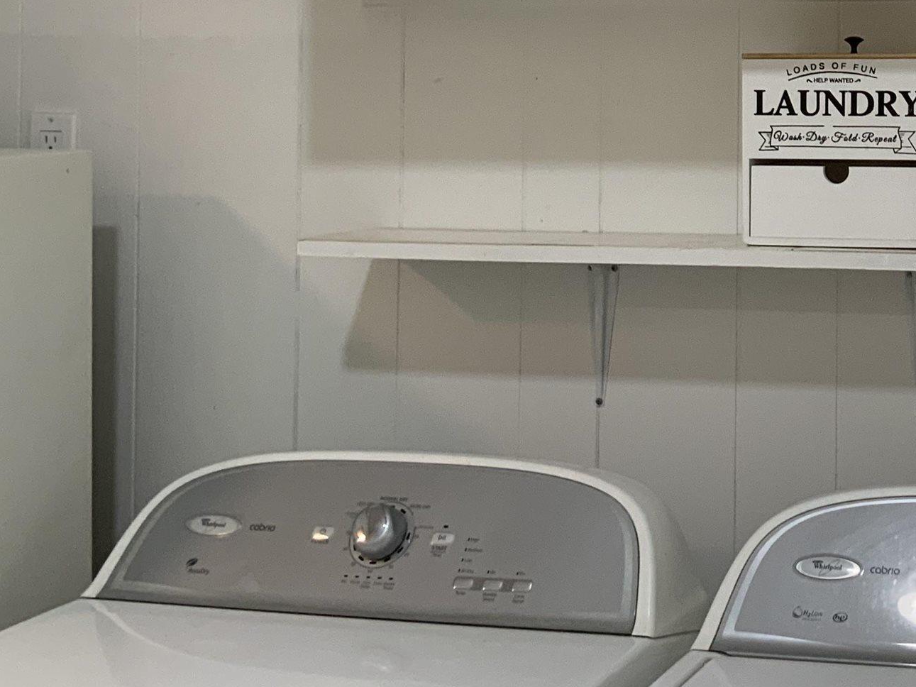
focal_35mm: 69
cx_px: 986
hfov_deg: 26.2
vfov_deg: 20.8
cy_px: 42
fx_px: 1826
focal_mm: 3
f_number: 1.8
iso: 64
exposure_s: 1/60
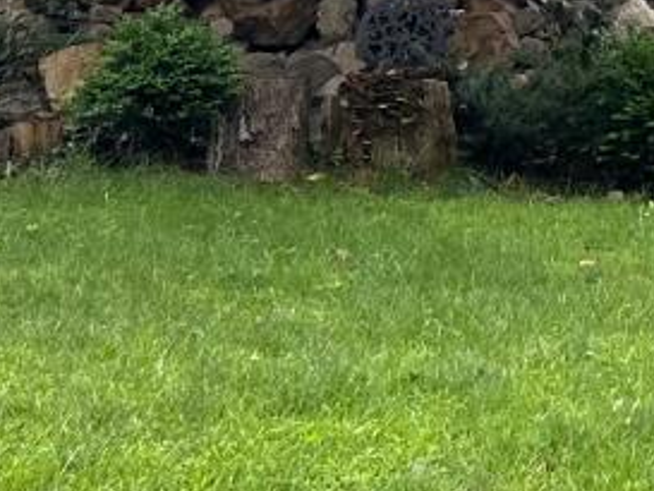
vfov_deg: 10.7
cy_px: -327
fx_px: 2495
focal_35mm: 132
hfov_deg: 13.4
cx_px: 1171
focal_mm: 6.86
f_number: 1.78
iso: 64
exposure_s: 1/167
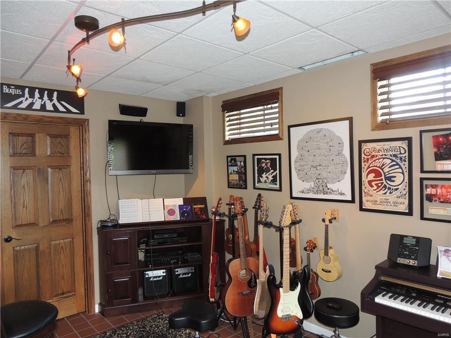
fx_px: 313
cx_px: 226
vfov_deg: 56.8
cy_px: 169
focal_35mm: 24
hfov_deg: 71.6
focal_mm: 4.3
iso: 200
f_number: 3
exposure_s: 1/30
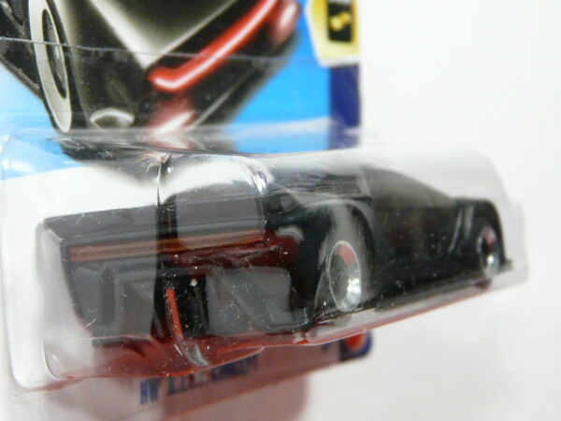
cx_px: 280
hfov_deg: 19.8
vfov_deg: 14.9
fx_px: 1604
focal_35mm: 99
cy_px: 210
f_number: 3.2
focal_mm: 10.2
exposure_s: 1/50
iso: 200
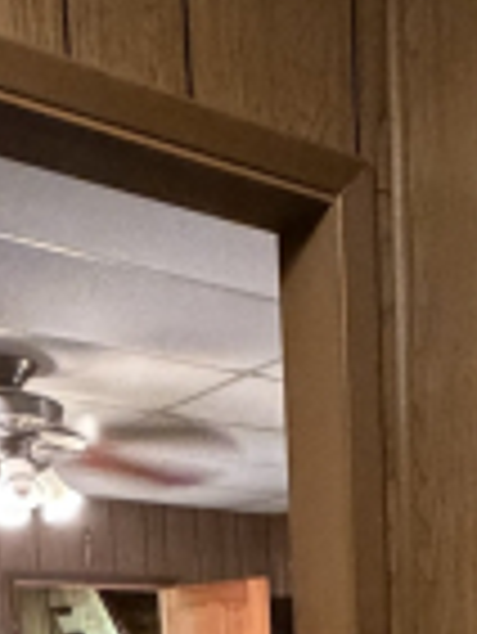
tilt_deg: -10.3
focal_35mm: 66
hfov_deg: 21.3
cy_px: 920
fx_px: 1211
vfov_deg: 24.0
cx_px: 513
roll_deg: -0.1
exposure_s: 1/30
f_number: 2.2
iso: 1250
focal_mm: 2.22
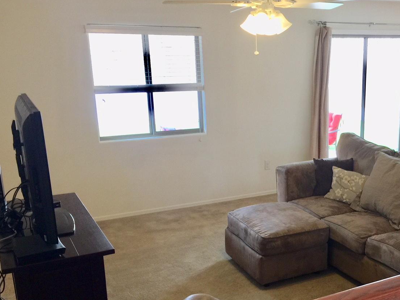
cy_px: 196
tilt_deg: -15.6
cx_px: 290
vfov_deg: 33.3
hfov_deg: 42.8
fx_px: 497
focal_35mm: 43
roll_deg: -0.5
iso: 32
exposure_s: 1/30
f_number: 2.2
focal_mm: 4.15
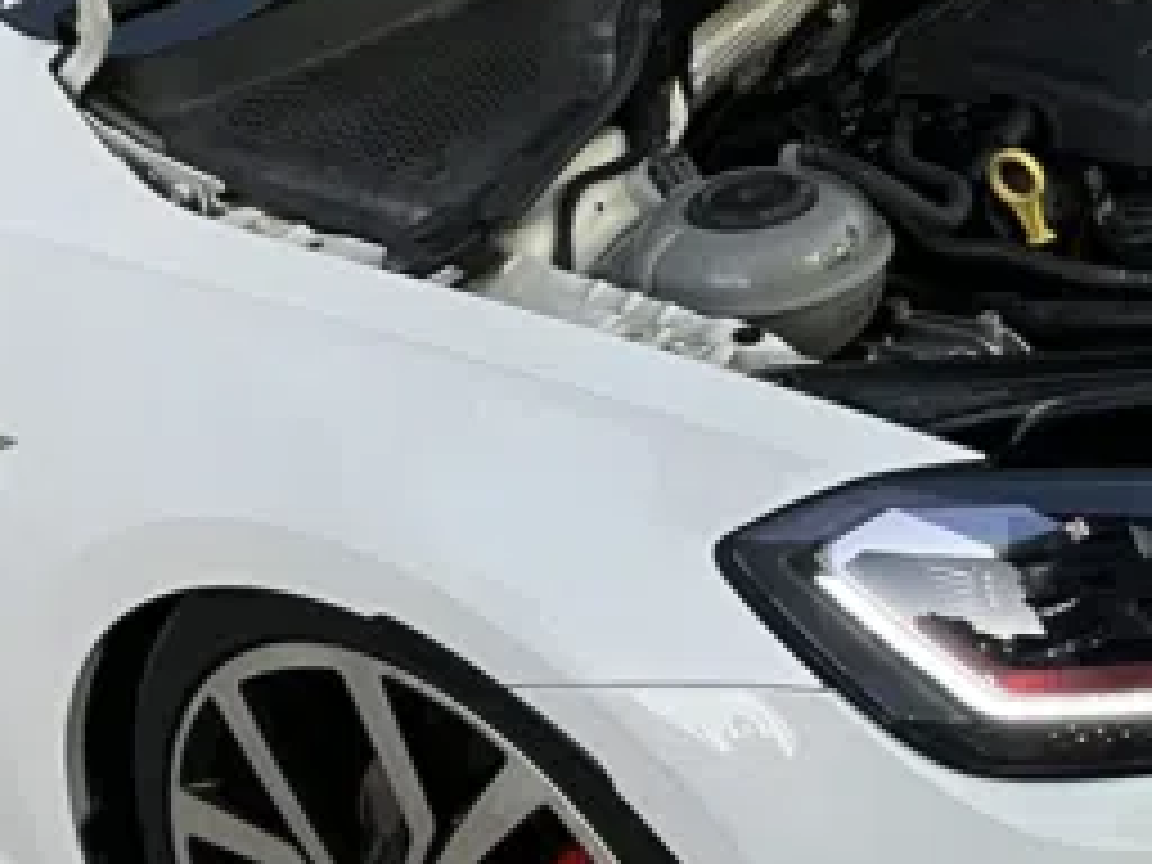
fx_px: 3461
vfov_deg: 14.1
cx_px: 792
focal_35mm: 104
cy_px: 148
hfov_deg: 18.8
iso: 400
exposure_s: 1/50
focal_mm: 4.2
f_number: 1.6
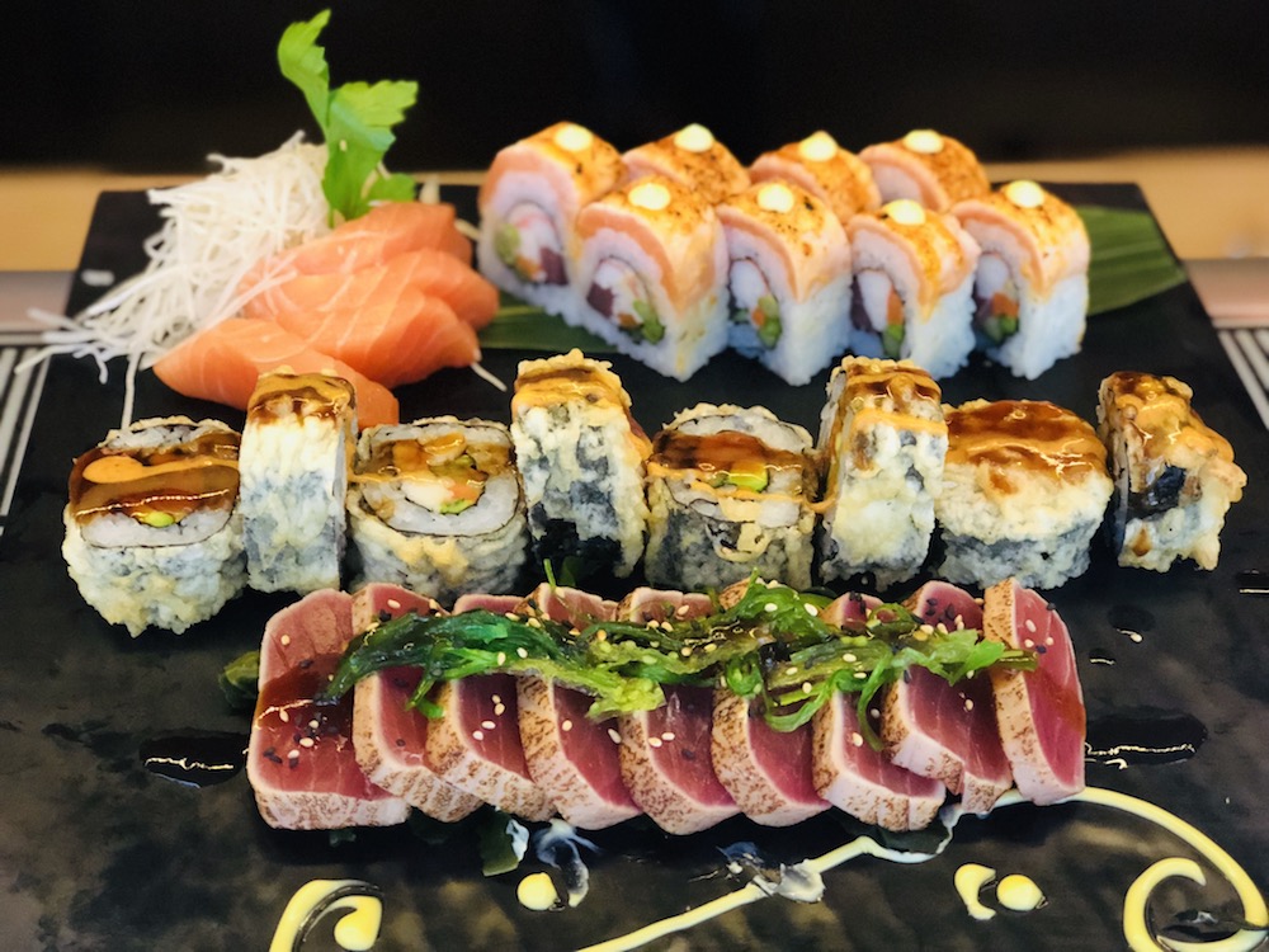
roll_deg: -1.0
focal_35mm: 57
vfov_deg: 25.7
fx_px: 2090
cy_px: 476
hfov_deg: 33.8
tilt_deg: -40.5
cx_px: 634
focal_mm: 6.6
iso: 1000
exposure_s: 1/50
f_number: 2.8
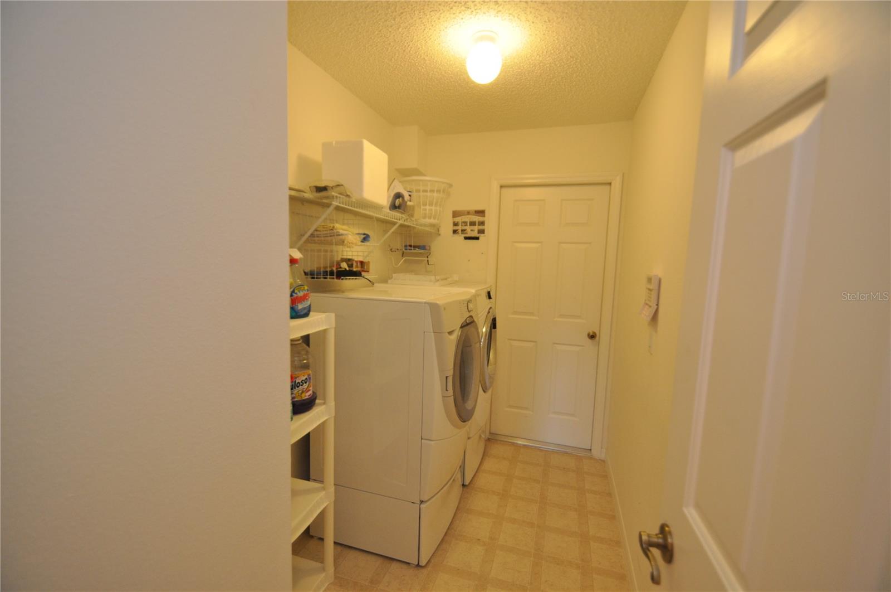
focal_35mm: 15
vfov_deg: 77.2
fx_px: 371
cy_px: 296
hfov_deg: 100.5
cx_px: 446
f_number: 4
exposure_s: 1/60
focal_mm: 10
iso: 640
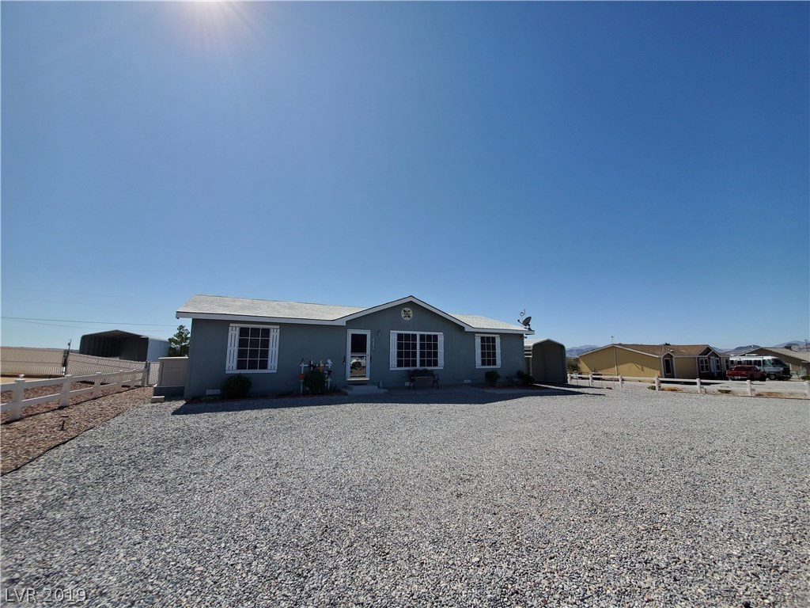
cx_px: 405
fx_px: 304
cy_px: 304
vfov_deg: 89.9
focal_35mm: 13
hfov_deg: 106.2
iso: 50
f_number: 2.2
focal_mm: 1.8
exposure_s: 1/1654
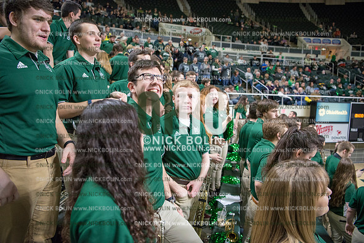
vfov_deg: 53.2
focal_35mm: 24
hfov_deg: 73.7
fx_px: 243
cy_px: 122
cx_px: 182
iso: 2500
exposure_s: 1/400
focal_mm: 24
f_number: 2.8
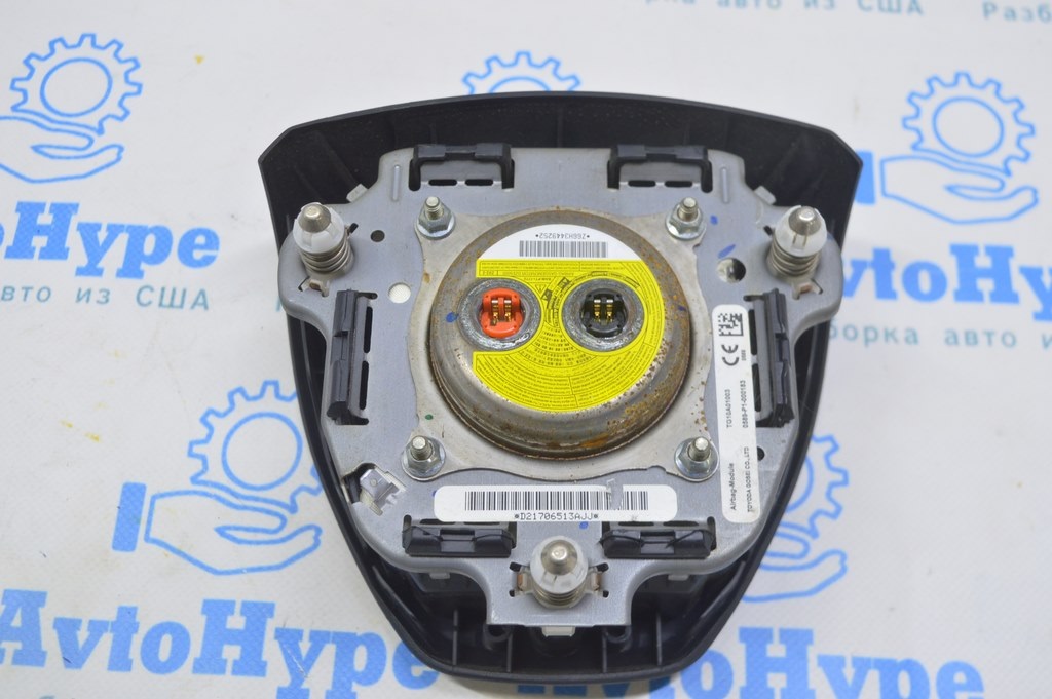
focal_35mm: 45
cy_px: 350
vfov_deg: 29.8
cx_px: 526
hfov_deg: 43.6
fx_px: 1314
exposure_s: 1/20
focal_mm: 30
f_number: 5.6
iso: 400
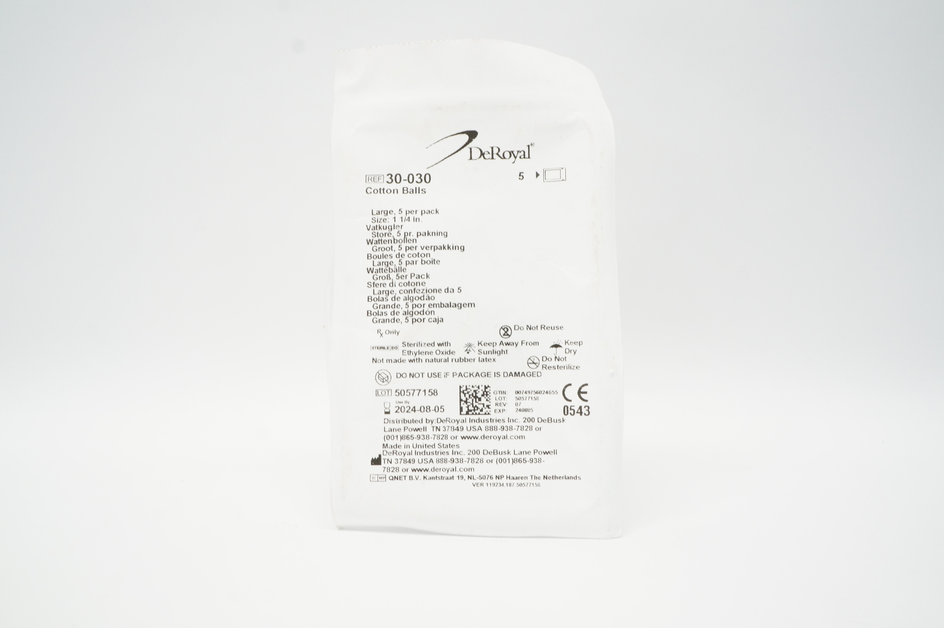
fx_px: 707
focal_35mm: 27
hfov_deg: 67.4
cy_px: 314
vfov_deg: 47.8
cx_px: 472
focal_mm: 18
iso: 800
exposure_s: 1/25
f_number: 10
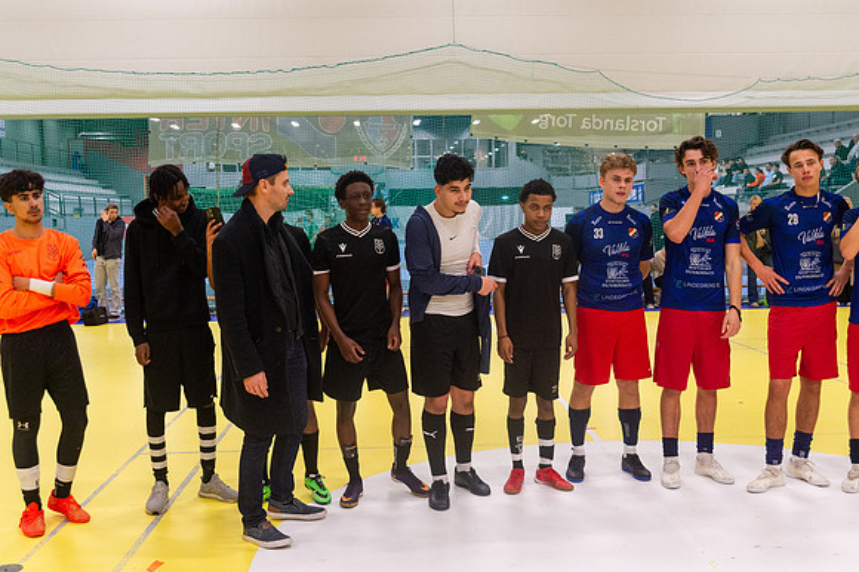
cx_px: 430
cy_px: 286
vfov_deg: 33.9
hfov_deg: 49.2
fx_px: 937
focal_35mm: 39
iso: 5600
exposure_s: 1/500
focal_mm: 38
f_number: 3.5
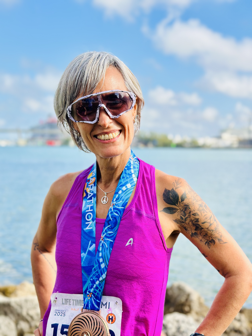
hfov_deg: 30.3
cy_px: 168
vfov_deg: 39.7
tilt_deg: -1.1
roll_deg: -2.4
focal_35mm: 48
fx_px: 466
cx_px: 126
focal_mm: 6.86
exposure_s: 1/3155
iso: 80
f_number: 1.78
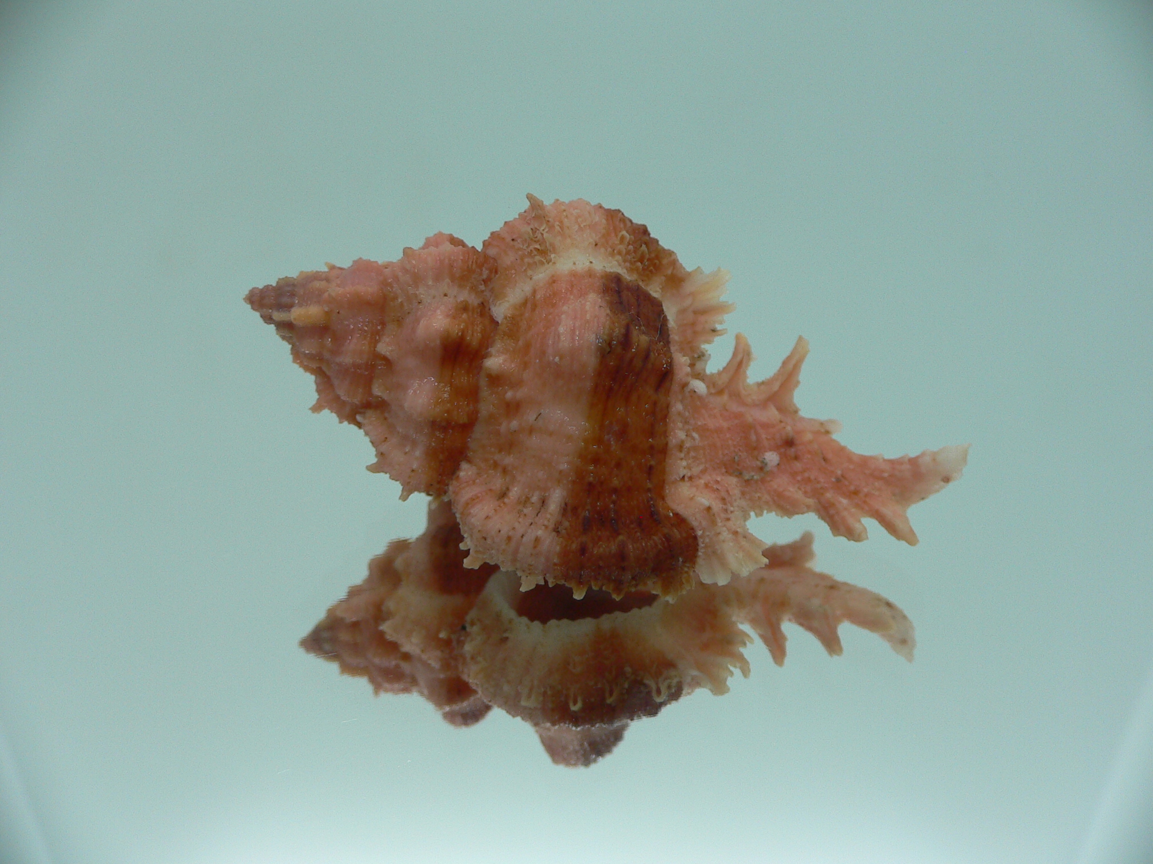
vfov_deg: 40.7
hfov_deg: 52.6
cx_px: 576
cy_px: 432
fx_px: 1166
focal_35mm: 35
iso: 80
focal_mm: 4.6
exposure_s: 1/60
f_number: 2.8
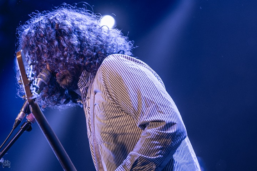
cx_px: 128
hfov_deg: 8.1
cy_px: 86
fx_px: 1820
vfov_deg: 5.4
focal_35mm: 255
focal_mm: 170
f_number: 2.8
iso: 800
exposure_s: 1/100
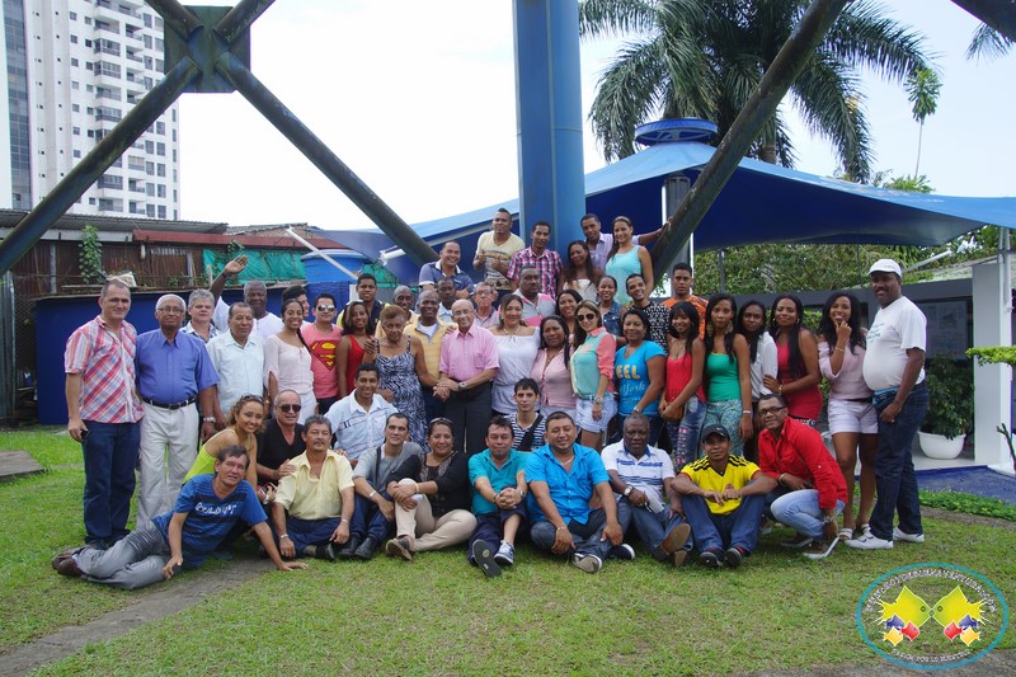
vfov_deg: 43.6
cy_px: 338
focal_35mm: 30
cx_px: 508
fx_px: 846
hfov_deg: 61.9
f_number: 7.1
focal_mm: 20
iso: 100
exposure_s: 1/100
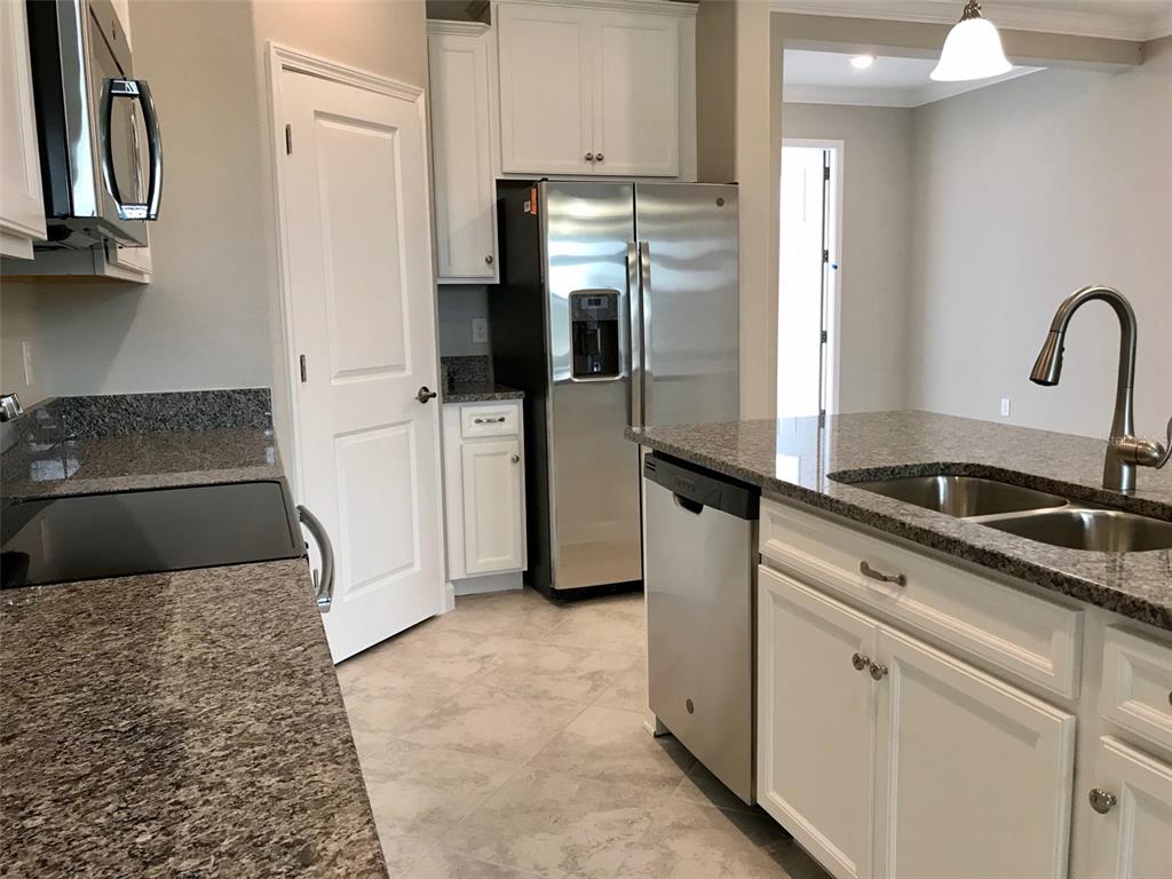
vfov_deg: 49.7
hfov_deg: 63.4
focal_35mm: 28
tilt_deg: -5.8
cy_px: 440
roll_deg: +1.4
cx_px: 586
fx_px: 948
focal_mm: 3.99
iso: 25
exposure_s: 1/30
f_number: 1.8
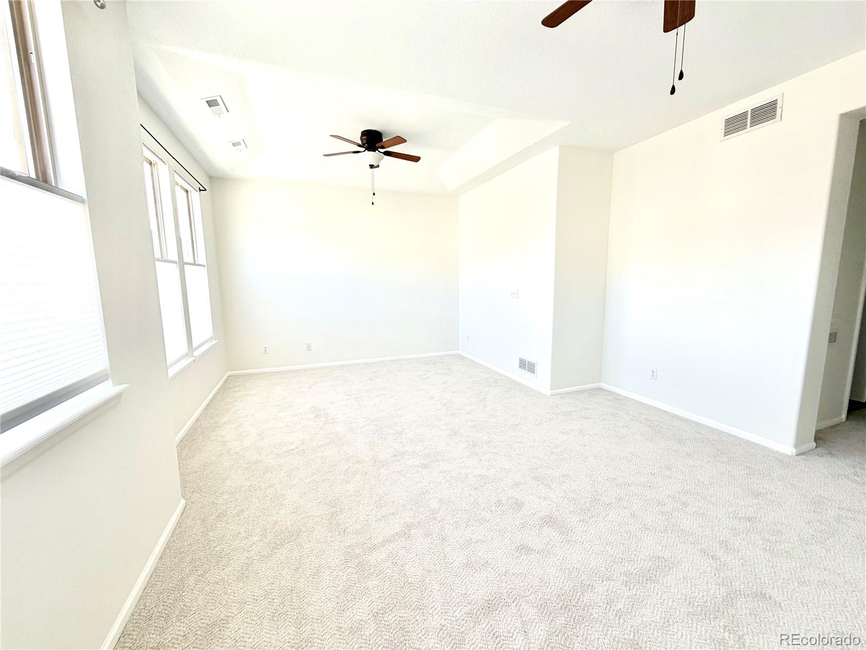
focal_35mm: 14
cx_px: 433
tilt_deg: -7.8
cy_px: 325
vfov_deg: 85.7
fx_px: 350
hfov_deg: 102.1
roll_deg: +1.2
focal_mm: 2.22
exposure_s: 1/121
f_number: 2.2
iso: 40
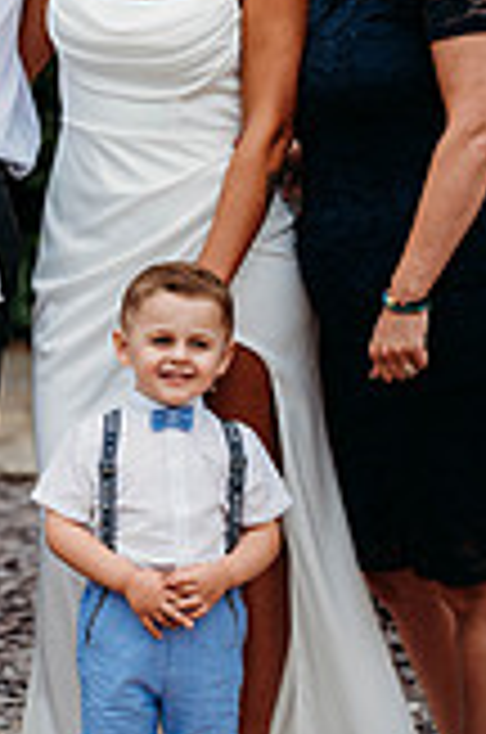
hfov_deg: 5.8
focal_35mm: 235
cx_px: 20
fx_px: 4779
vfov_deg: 8.8
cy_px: 149
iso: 100
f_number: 2.2
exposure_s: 1/1250
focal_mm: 85
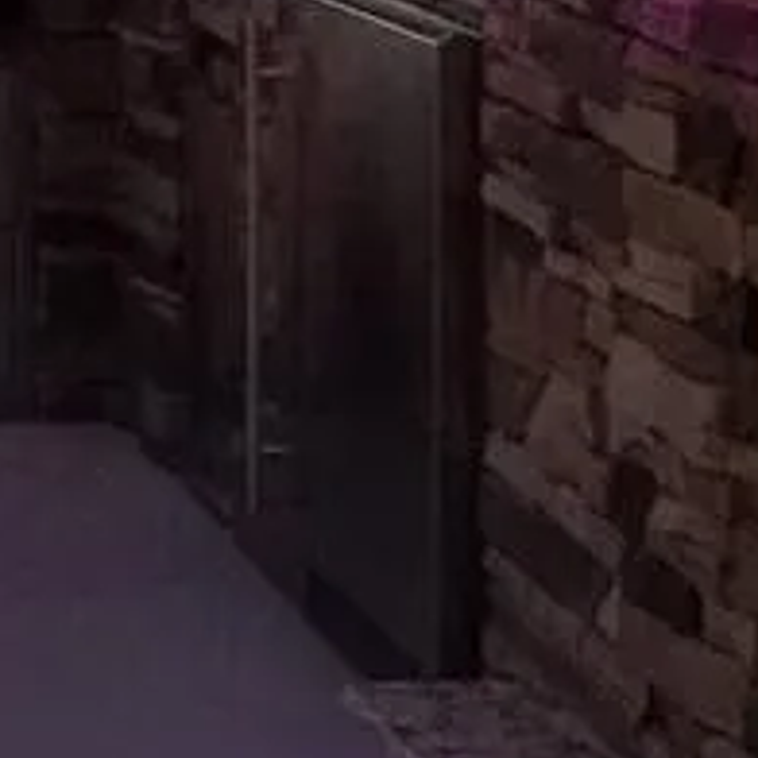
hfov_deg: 11.4
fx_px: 3493
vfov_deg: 12.3
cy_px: 143
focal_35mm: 141
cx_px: -638
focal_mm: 4.2
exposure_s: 1/120
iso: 250
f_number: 1.7
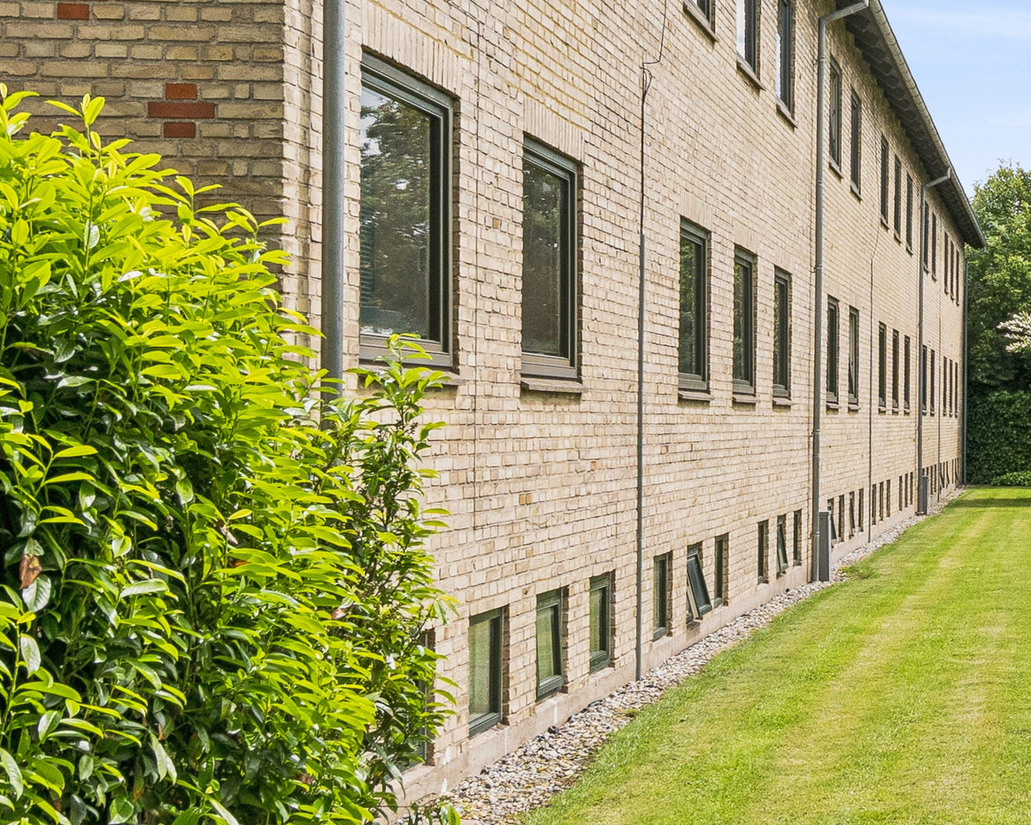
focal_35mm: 58
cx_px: 1192
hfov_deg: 28.8
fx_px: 1770
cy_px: 363
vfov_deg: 26.2
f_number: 7.1
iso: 800
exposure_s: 1/1250
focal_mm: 16
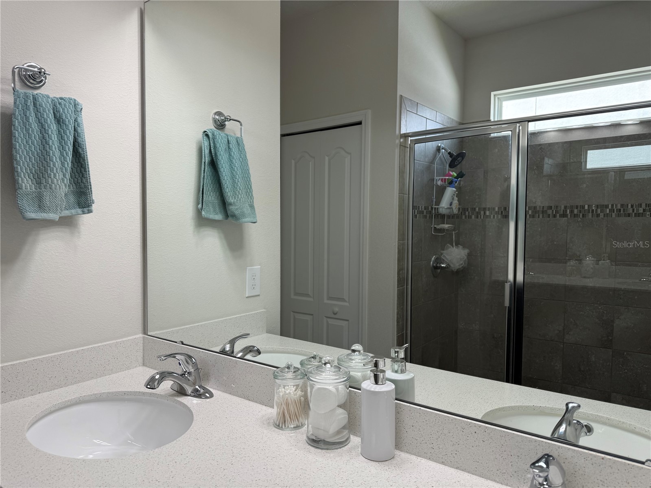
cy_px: 244
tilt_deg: -2.7
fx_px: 451
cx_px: 326
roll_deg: -0.8
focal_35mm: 24
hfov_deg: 71.6
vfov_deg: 56.8
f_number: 1.78
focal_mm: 6.76
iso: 64
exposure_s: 1/146
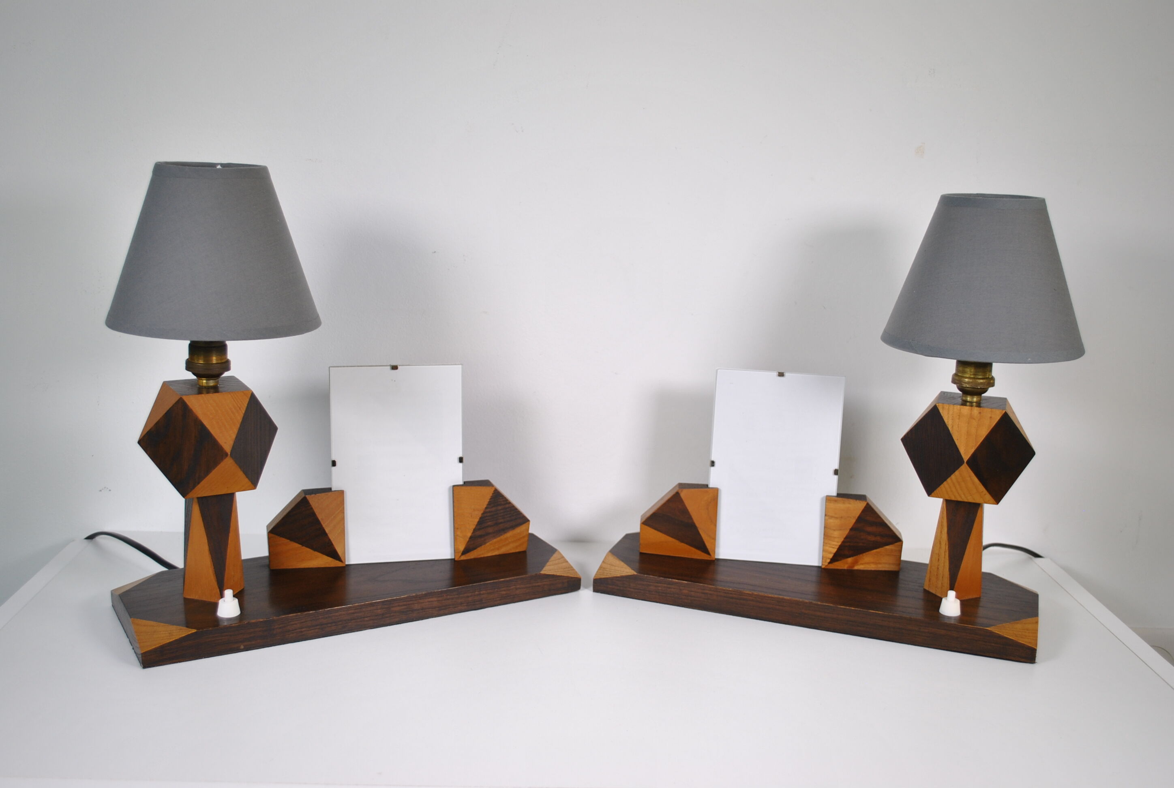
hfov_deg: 53.0
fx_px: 1176
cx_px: 587
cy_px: 394
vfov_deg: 37.0
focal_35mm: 36
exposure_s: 1/200
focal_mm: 24
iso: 200
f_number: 4.5
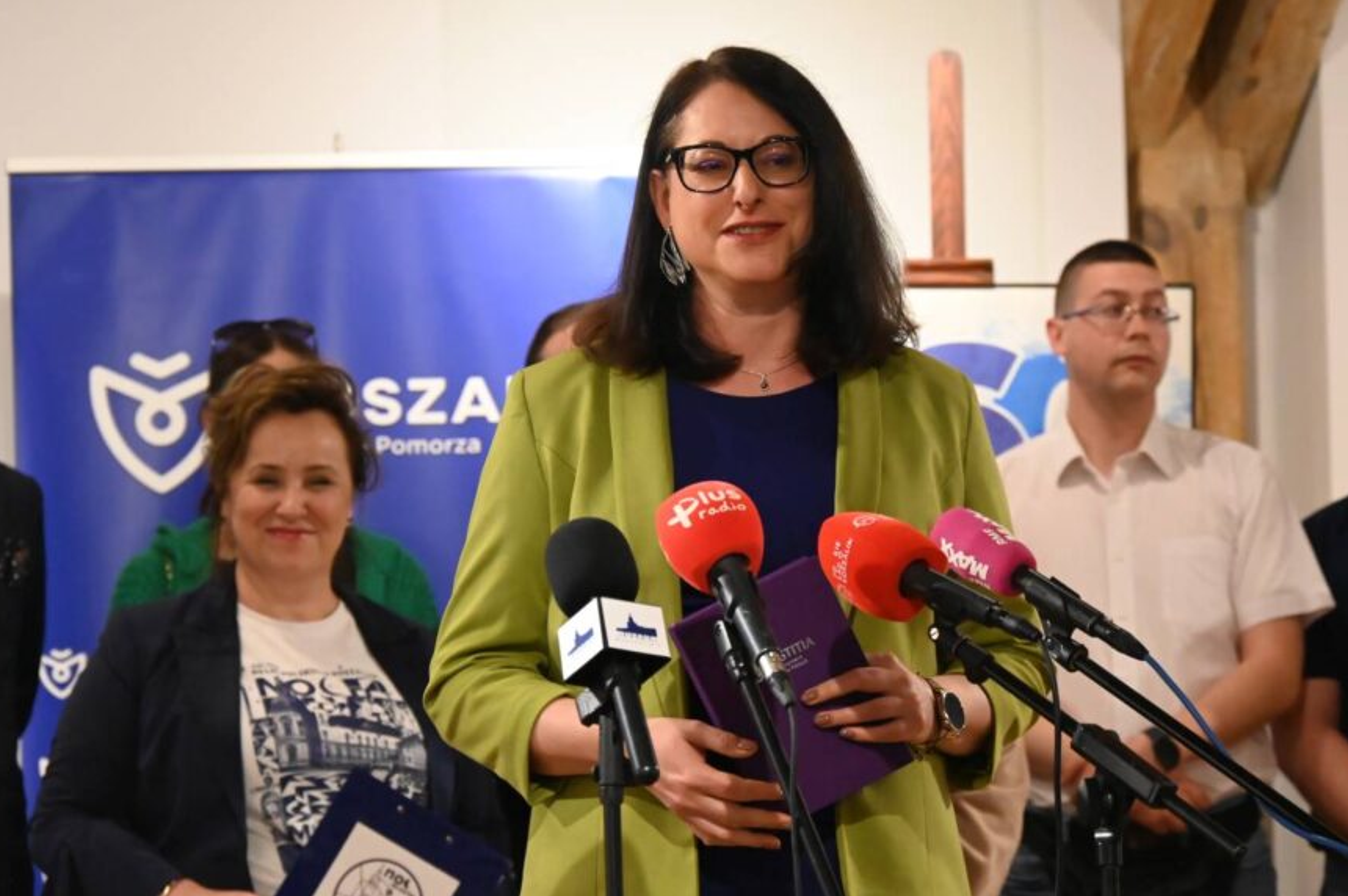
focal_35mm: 137
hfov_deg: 15.0
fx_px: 5126
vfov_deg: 10.0
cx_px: 710
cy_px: 480
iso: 12800
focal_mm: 115
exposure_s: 1/320
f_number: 6.3
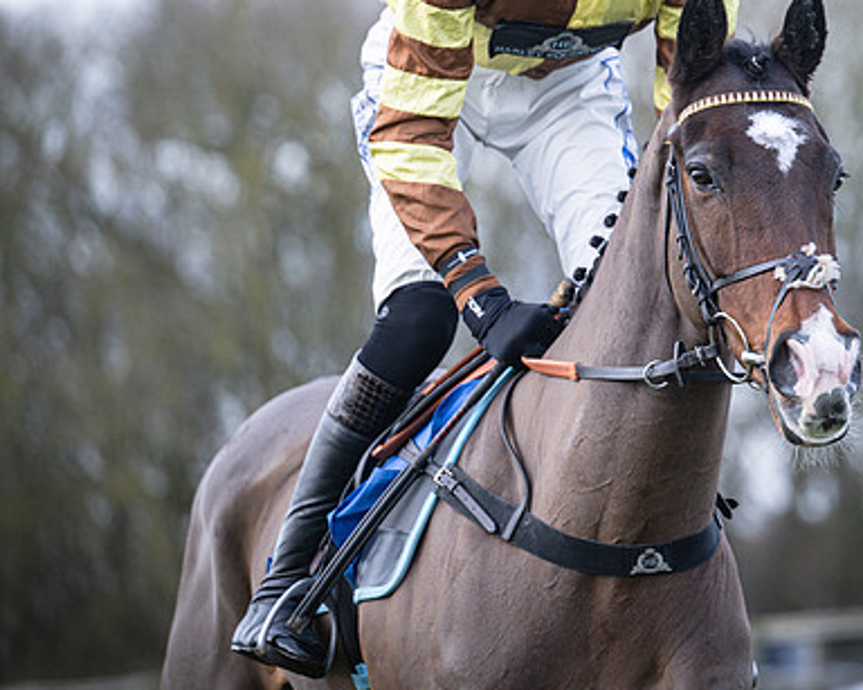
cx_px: 771
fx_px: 7456
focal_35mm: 292
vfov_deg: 5.3
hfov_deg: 6.6
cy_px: 164
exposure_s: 1/1250
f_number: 2.8
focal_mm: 145
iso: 400
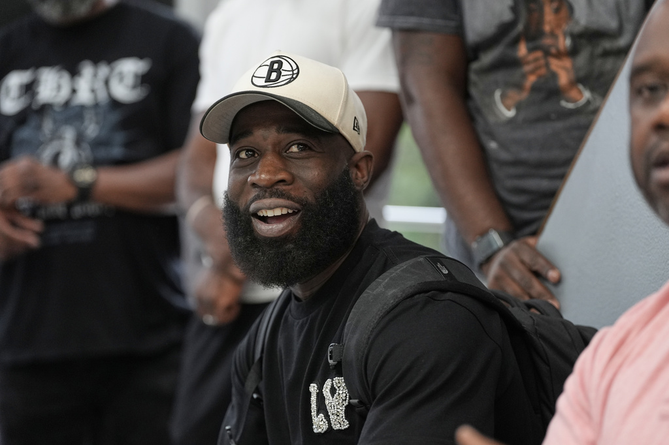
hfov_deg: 16.5
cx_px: 334
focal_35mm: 124
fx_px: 2303
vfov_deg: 11.0
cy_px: 222
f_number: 2.8
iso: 2500
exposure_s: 1/400
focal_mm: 124
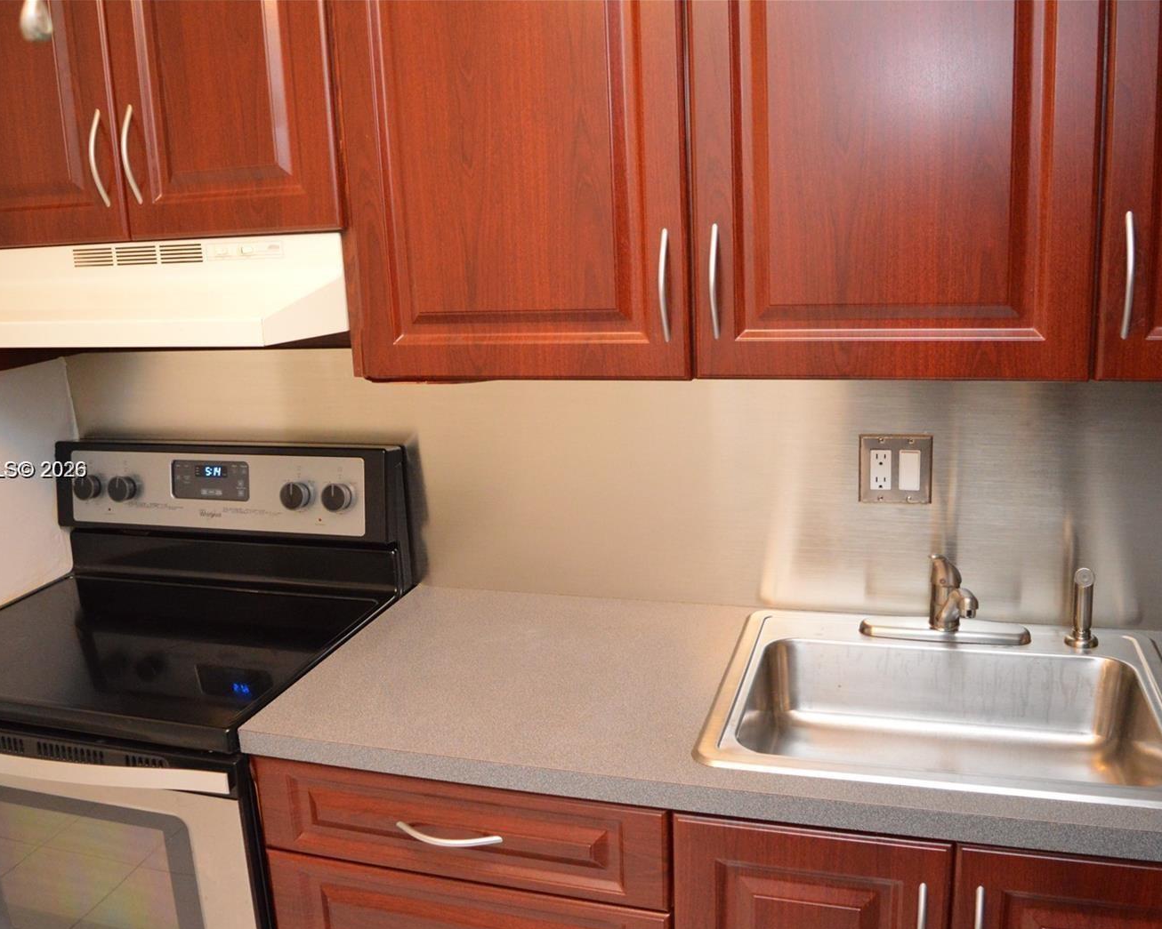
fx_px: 1066
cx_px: 521
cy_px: 472
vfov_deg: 47.1
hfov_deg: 57.1
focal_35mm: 31
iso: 3200
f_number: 3.5
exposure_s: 1/60
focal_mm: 18
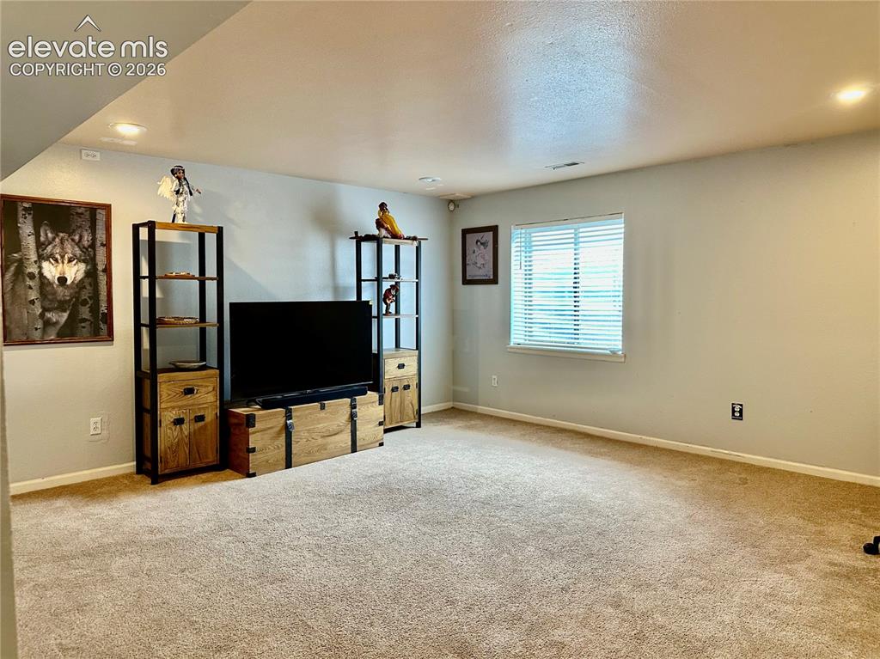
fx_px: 610
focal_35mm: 24
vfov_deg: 56.8
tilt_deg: -2.6
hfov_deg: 71.6
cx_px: 440
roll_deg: +1.0
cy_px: 330
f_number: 1.78
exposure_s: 1/60
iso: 250
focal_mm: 6.86
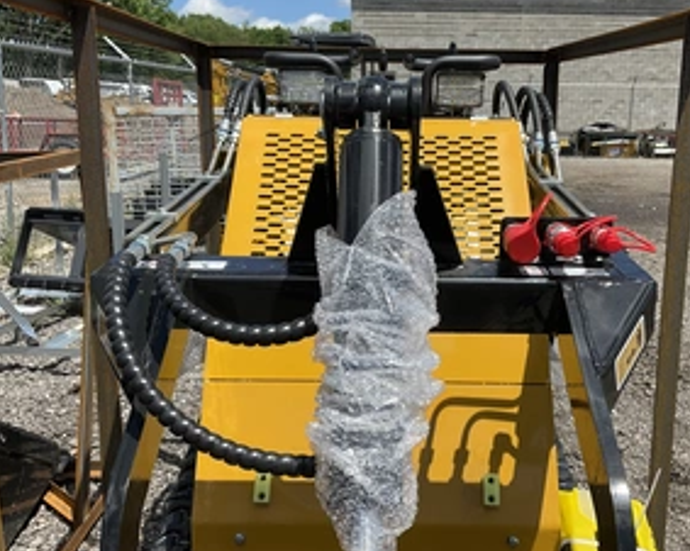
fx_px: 816
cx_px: 383
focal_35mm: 40
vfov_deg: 37.3
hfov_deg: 45.7
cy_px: 285
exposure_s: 1/1848
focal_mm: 3
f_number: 1.8
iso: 25
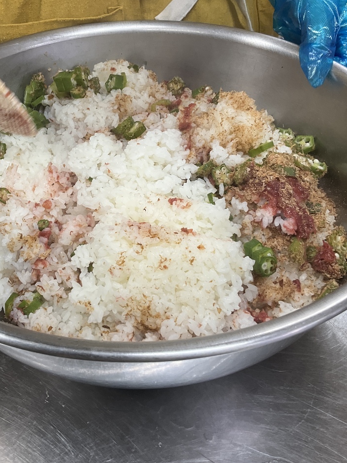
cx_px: 133
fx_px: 548
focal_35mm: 41
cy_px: 198
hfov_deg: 35.0
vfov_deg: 45.7
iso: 40
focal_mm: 3
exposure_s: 1/60
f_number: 1.8
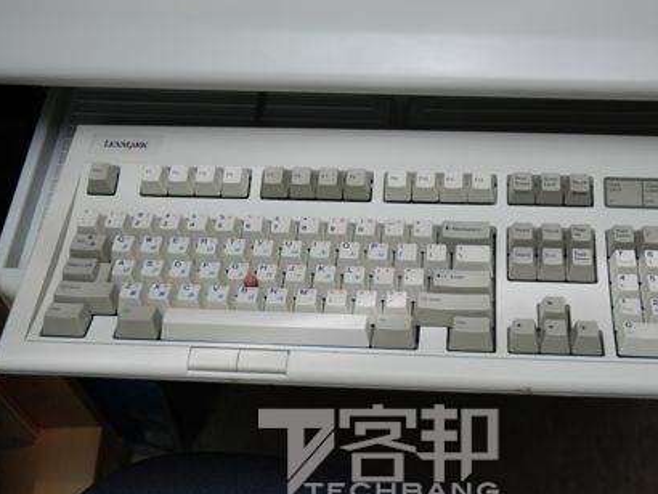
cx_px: 395
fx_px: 1038
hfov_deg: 35.0
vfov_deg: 26.8
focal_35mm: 55
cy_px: 254
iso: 200
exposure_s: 1/60
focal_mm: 31
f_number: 4
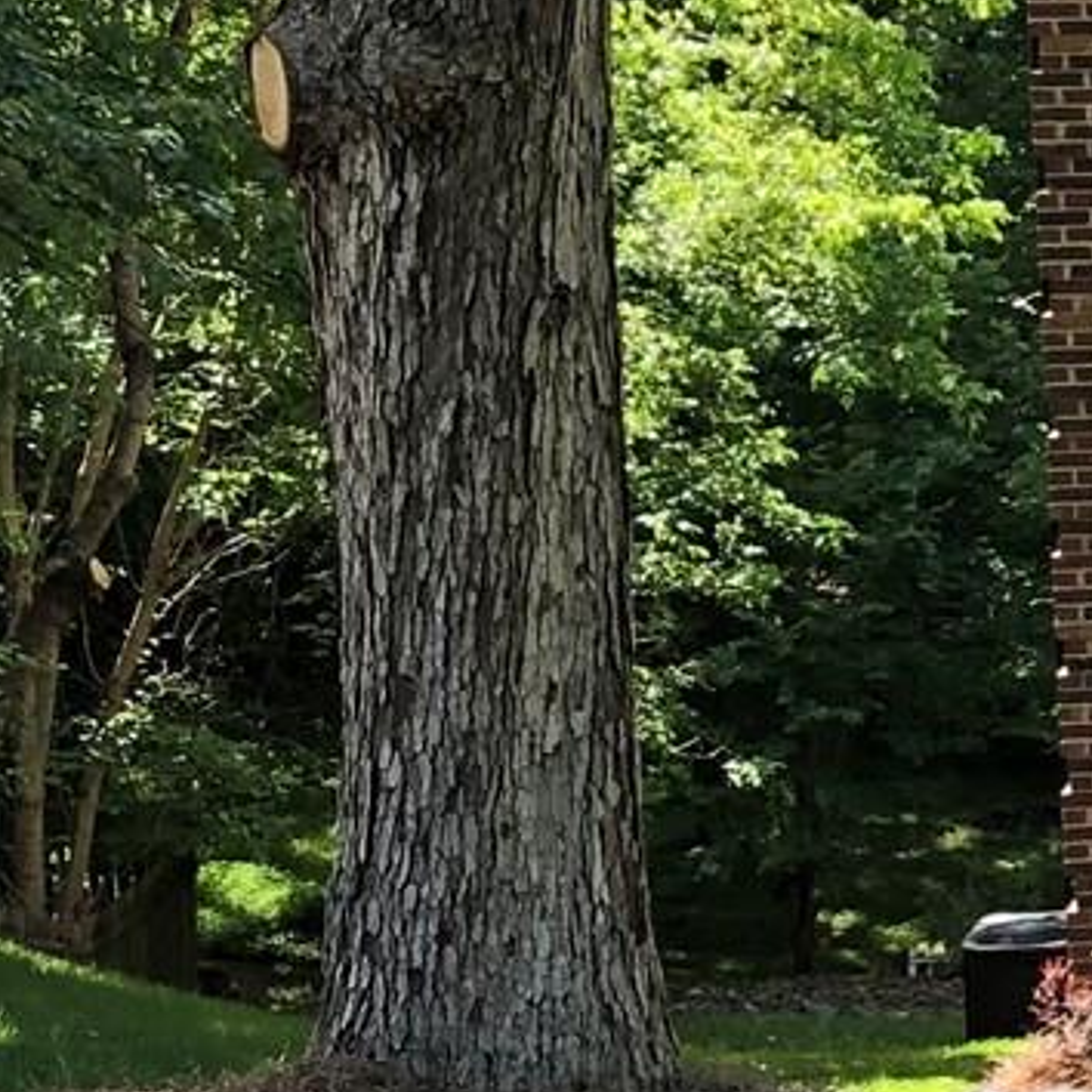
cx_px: 2542
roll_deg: -0.2
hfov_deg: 10.6
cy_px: 518
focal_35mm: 143
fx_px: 5104
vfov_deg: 12.2
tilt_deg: -5.2
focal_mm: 3.99
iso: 20
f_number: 1.8
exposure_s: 1/173
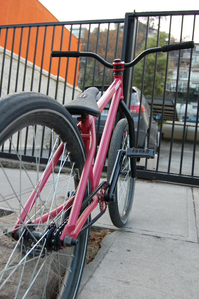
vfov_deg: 62.0
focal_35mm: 30
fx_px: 249
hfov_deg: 43.5
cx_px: 100
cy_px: 150
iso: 400
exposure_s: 1/80
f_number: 4.5
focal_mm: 20
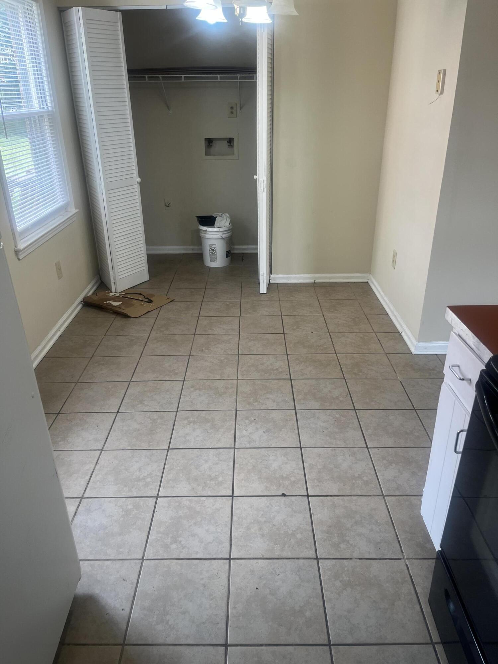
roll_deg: +1.5
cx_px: 249
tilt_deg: -26.3
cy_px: 332
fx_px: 499
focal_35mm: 26
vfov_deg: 67.3
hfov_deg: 53.1
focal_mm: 5.1
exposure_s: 1/120
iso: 64
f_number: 1.6
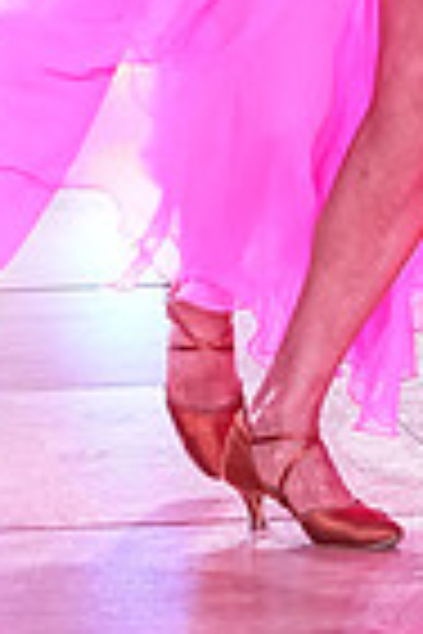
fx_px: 7702
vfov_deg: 4.7
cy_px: -378
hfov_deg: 3.1
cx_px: 412
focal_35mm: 437
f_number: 7.1
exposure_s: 1/250
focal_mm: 71
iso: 3200
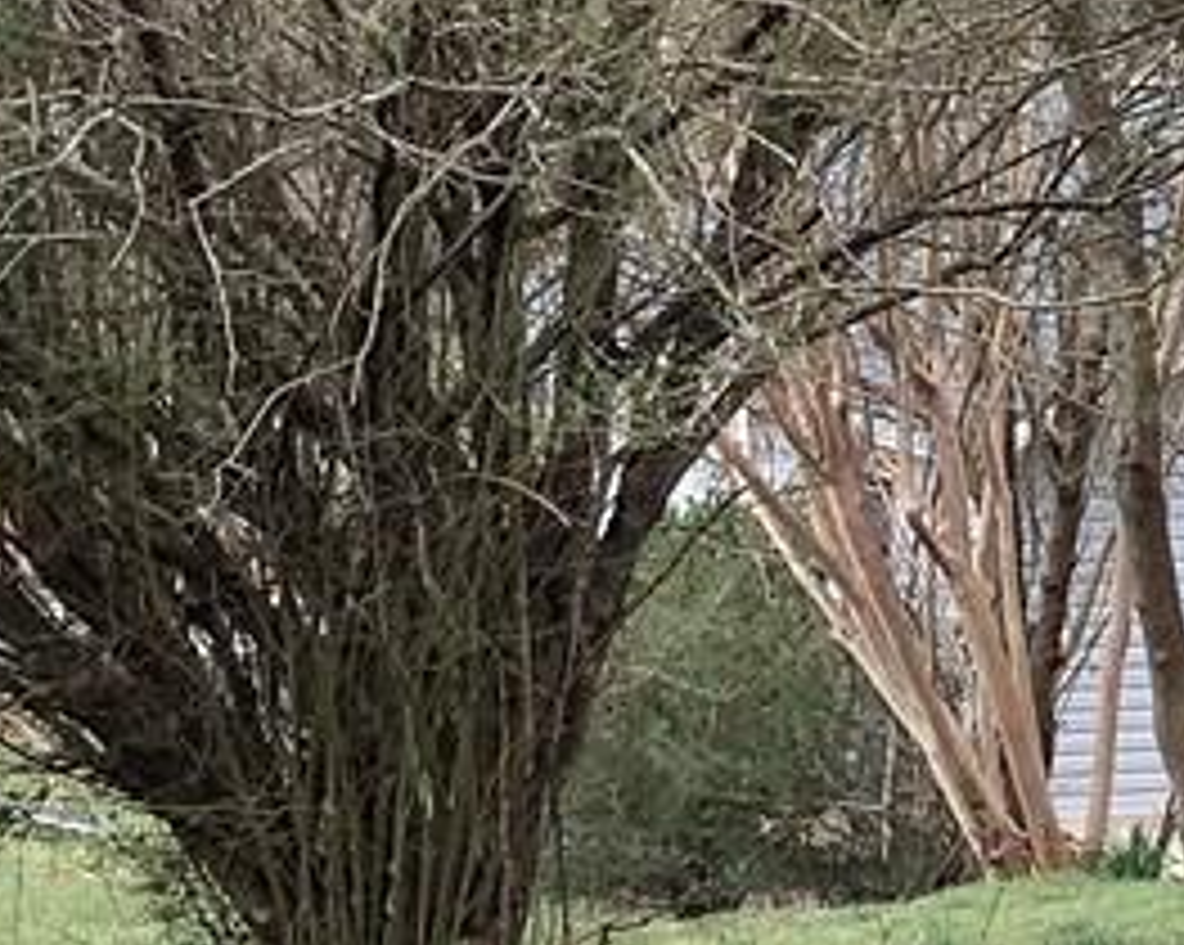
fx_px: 4132
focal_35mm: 118
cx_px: 1369
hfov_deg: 15.8
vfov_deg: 13.0
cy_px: 238
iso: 25
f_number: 2.4
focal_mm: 3.3
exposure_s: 1/124
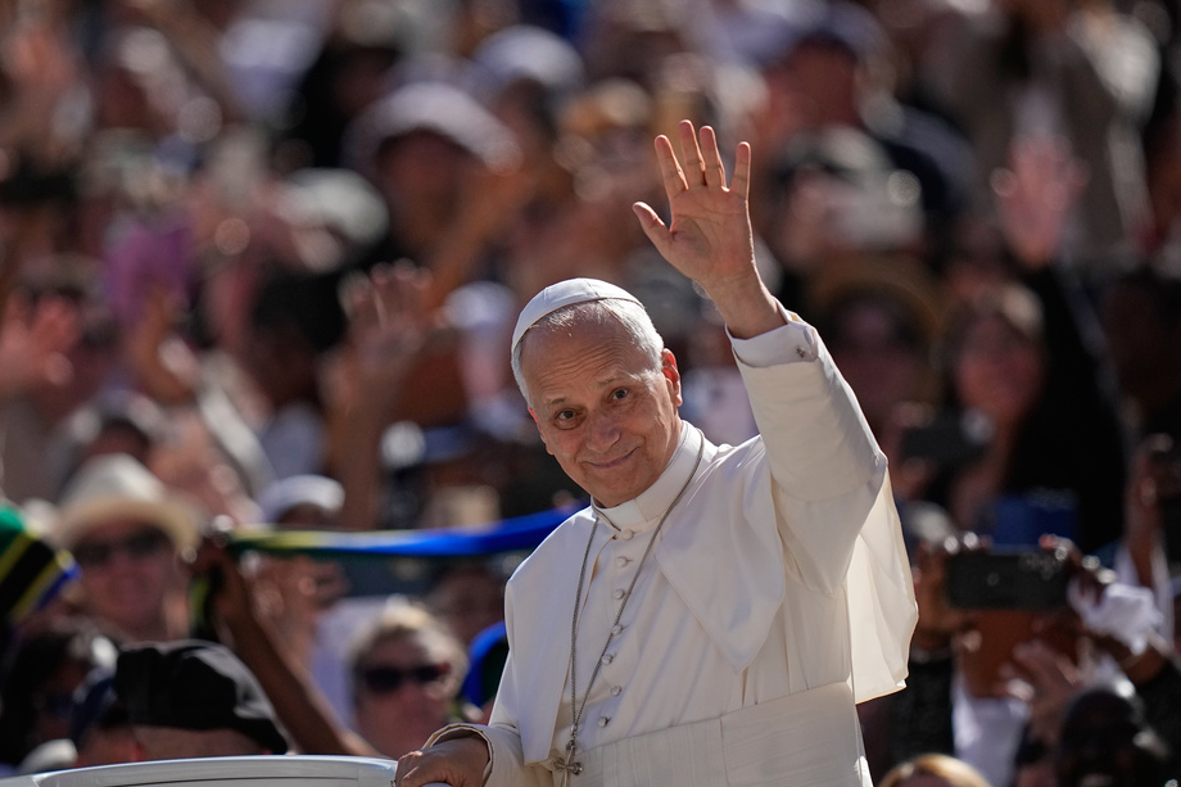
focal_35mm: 668
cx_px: 593
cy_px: 394
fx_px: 21909
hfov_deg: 3.1
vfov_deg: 2.1
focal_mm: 400
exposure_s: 1/12800
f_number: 2.8
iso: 640
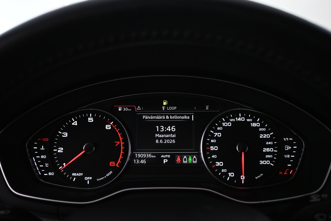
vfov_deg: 39.1
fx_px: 310
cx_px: 166
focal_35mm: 34
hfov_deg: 56.1
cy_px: 110
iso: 3200
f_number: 4
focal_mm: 22.5
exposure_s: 1/100
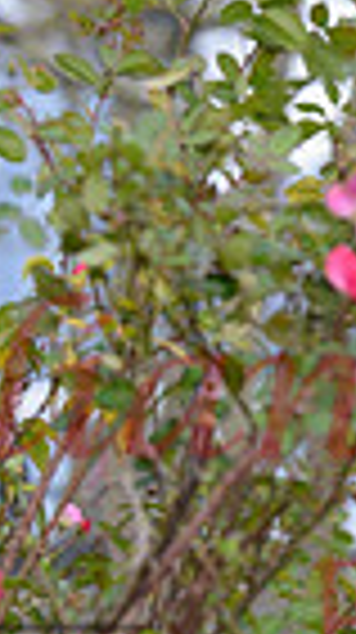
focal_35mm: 440
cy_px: 456
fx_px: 7406
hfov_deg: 2.7
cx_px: 883
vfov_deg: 4.9
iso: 500
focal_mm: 102
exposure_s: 1/1000
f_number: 4.5
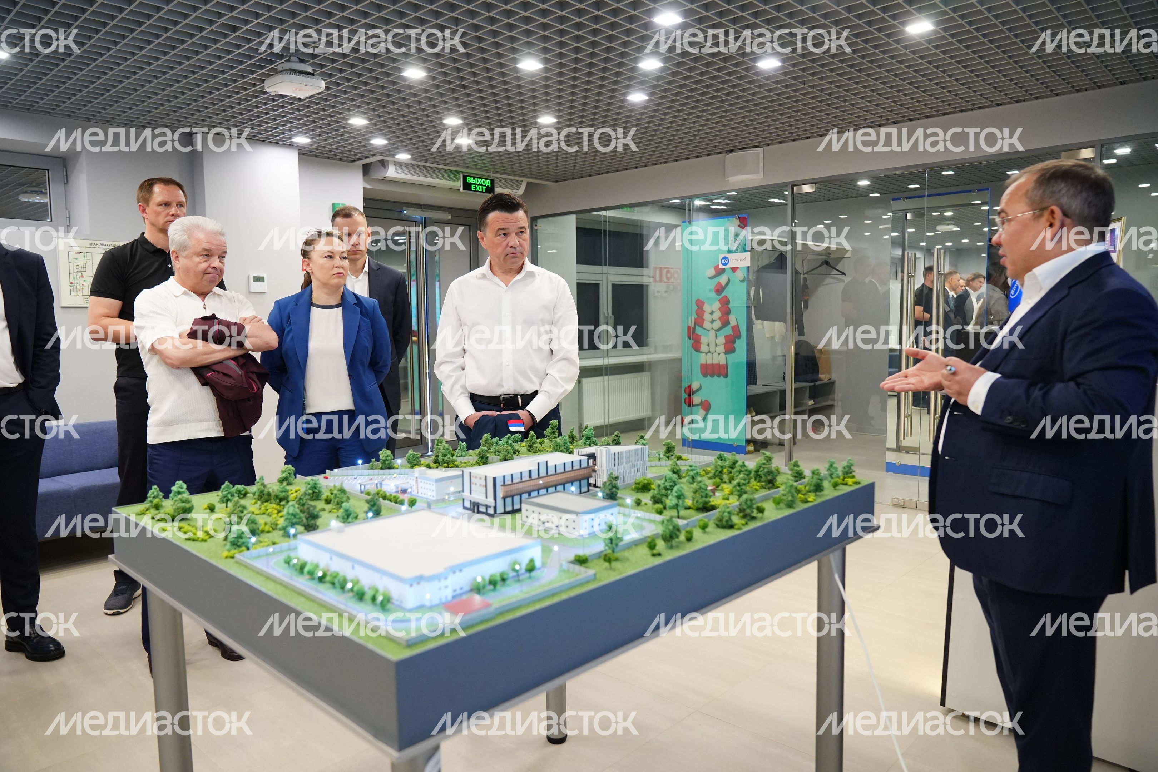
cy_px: 386
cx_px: 579
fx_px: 772
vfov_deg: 53.1
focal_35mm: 24
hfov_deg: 73.7
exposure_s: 1/160
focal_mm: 24
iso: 2000
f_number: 3.5
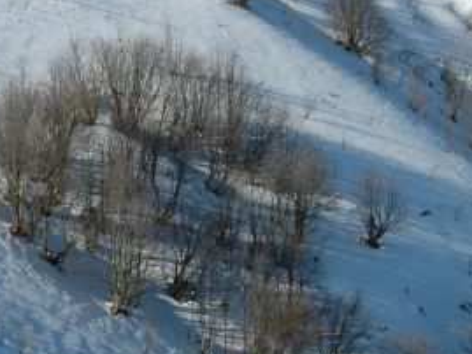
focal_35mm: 135
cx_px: 189
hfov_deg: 14.6
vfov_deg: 11.0
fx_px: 1846
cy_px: 179
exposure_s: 1/200
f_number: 14
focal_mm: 35
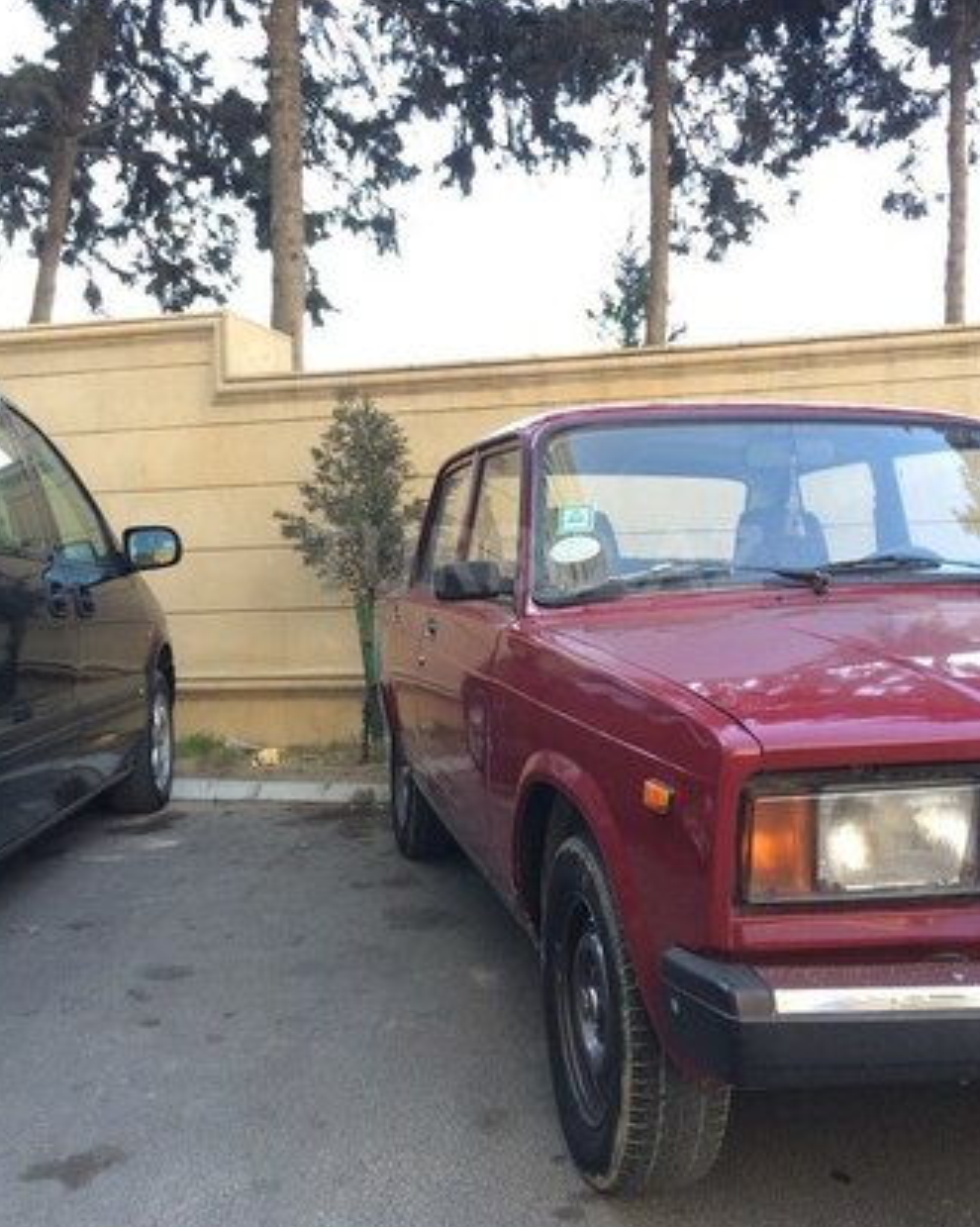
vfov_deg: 52.8
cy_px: 559
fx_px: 1234
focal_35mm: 34
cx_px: 535
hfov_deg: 43.3
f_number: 2.2
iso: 40
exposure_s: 1/50
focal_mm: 4.15
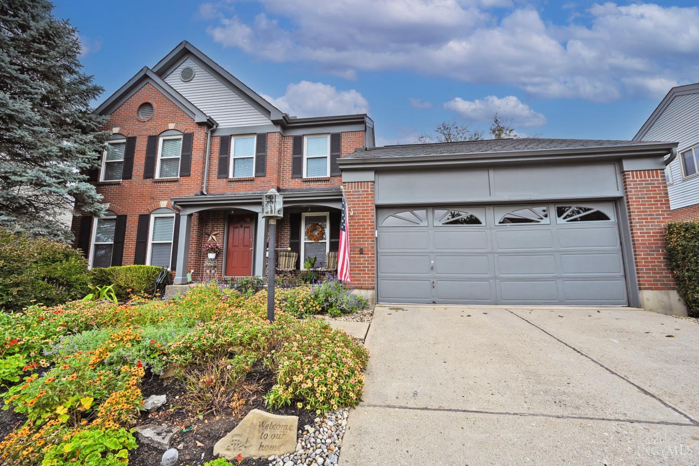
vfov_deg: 75.5
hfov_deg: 98.5
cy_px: 233
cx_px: 350
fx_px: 301
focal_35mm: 16
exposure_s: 1/250
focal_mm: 15.5
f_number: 5.6
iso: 180
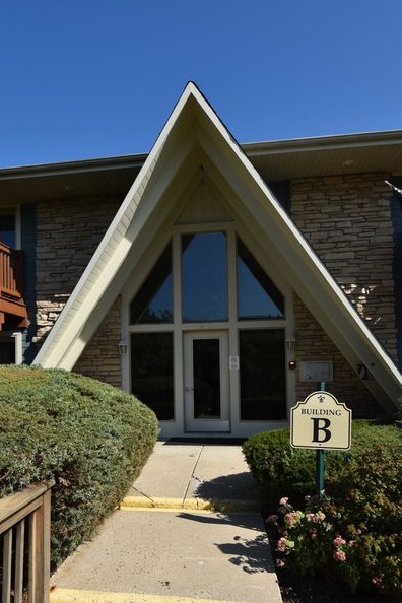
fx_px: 413
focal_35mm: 25
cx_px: 158
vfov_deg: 71.4
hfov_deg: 51.6
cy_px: 370
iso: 100
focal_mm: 13
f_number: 11
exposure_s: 1/200
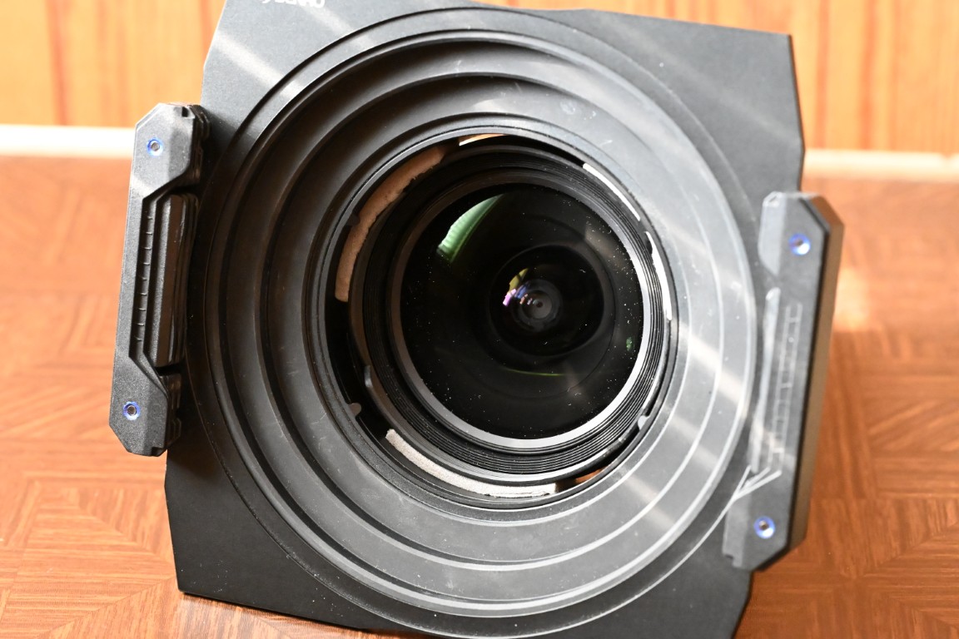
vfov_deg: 13.0
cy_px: 320
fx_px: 2797
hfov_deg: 19.5
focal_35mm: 105
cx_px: 480
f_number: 8
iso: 28800
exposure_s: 1/125
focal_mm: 105
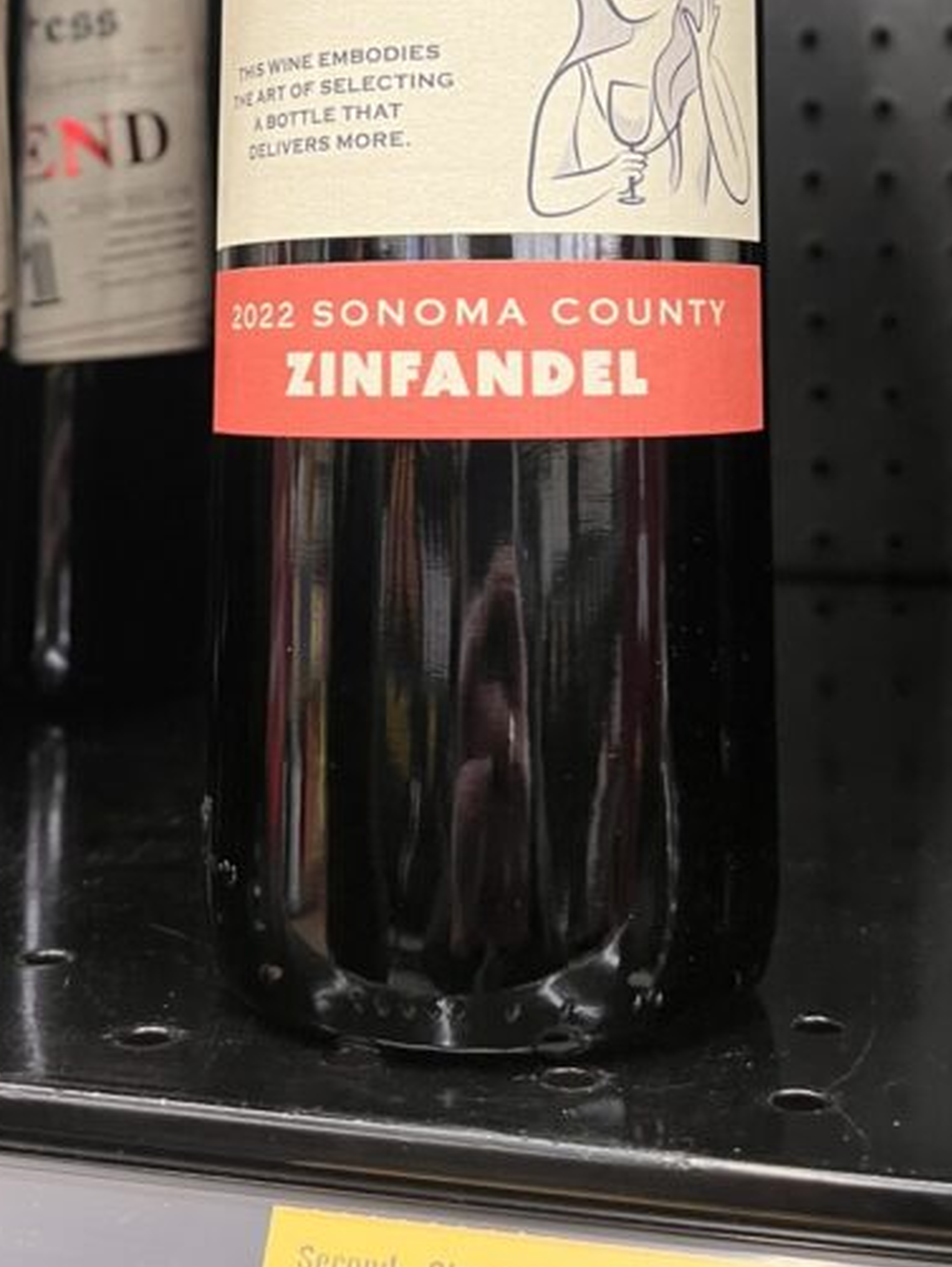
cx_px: 487
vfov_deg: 33.6
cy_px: 56
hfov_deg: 27.5
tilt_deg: +6.1
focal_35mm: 53
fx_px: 1942
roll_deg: +1.1
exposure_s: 1/60
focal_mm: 5.1
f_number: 1.6
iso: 200
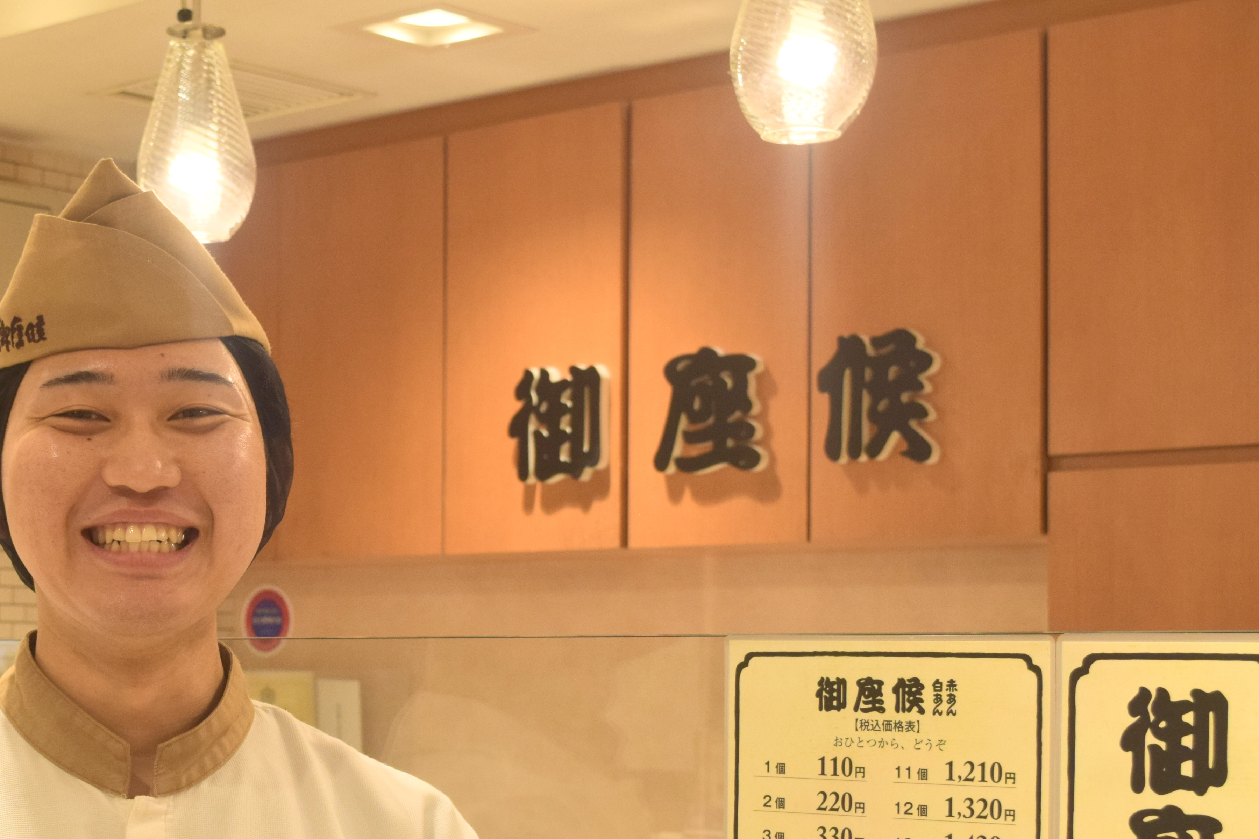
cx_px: 262
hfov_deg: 26.5
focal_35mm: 75
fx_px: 2623
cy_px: 603
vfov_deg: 18.1
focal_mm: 30
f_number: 5.6
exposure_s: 1/125
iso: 400
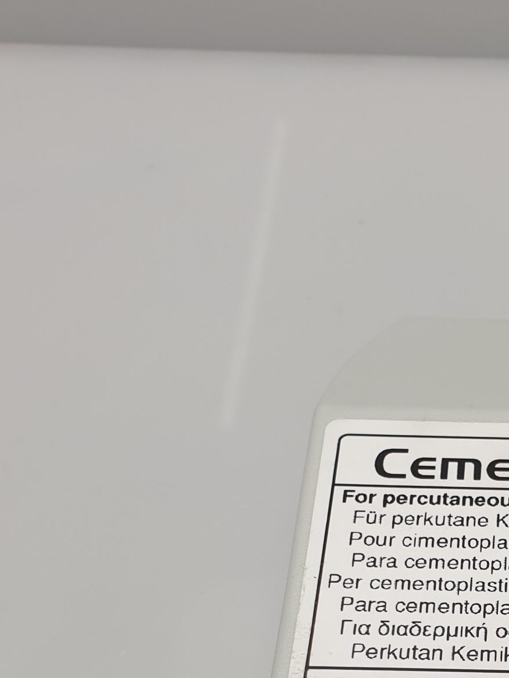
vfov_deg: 31.7
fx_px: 1118
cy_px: 649
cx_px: 534
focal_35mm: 57
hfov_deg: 24.3
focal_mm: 4.3
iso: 80
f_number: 2.4
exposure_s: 1/100
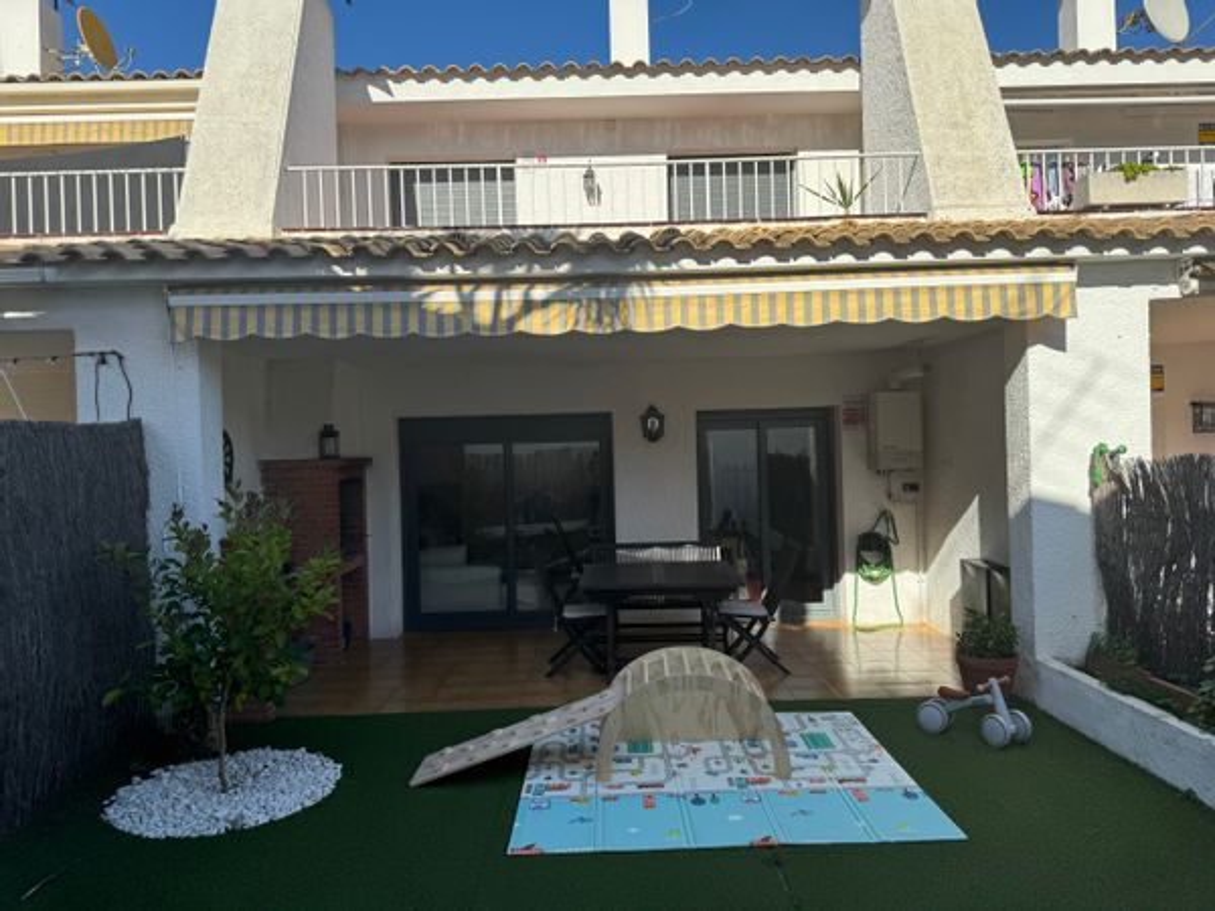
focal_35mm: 24
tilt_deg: -0.8
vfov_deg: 56.8
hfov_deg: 71.6
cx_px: 608
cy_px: 456
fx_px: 842
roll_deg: +1.5
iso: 80
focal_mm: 6.86
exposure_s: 1/3247
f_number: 1.78
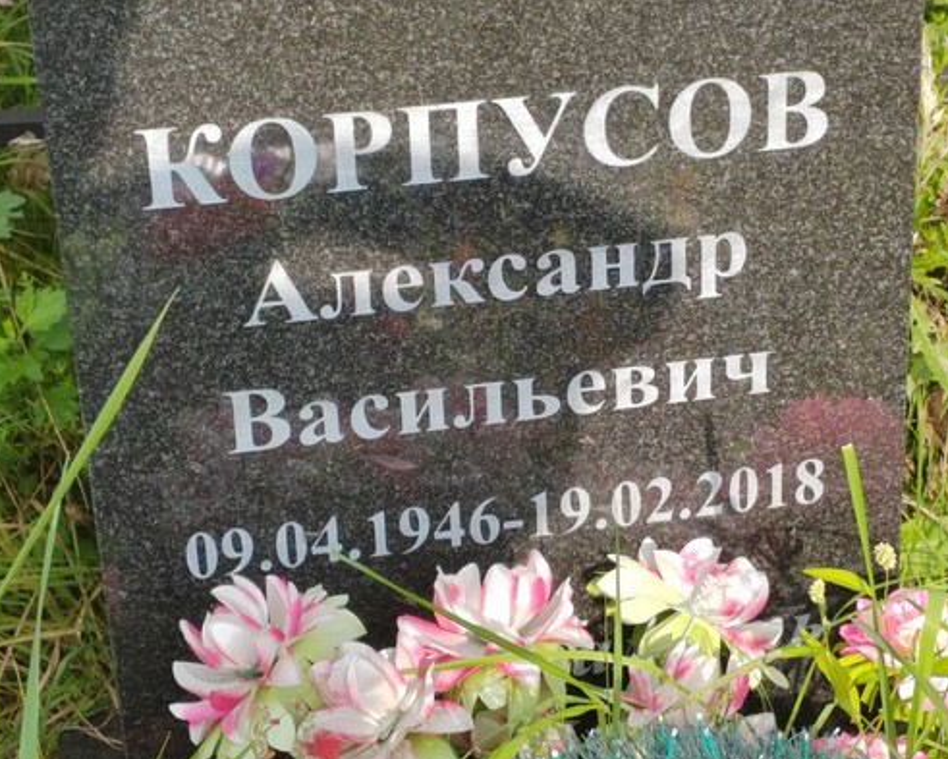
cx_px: 635
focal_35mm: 97
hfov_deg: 19.7
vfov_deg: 15.9
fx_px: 2722
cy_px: 330
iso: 100
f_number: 1.9
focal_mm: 5.52
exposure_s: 1/480
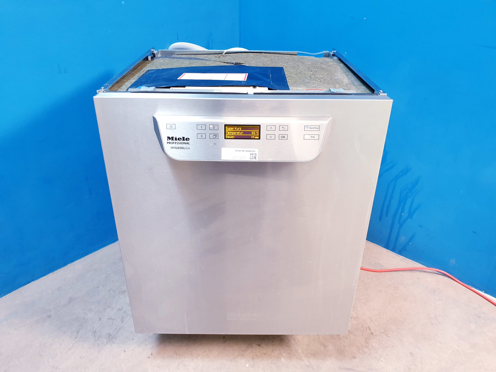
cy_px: 186
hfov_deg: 67.3
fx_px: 373
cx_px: 248
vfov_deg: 53.1
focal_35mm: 26
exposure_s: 1/33
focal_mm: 4.3
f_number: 2.4
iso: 320
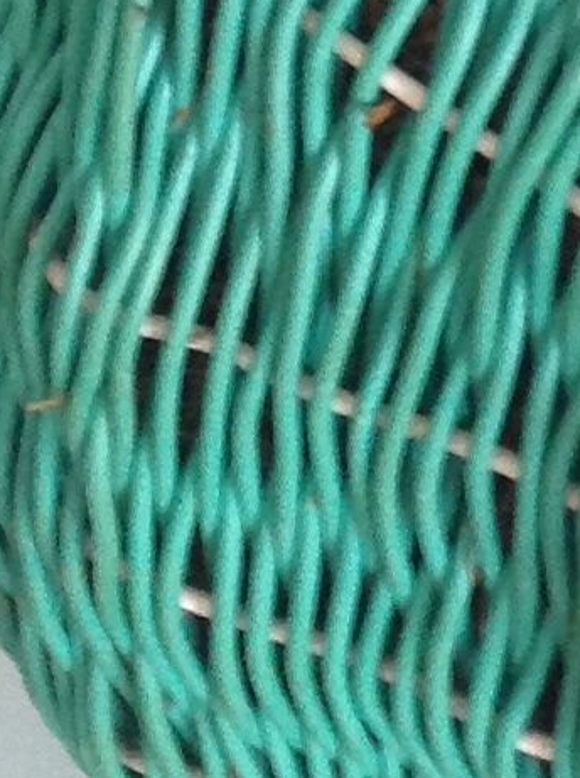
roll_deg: -2.7
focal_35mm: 197
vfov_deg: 9.7
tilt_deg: -40.3
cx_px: 695
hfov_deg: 7.5
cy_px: -467
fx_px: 4415
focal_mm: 4.28
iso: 160
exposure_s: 1/15
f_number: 2.4
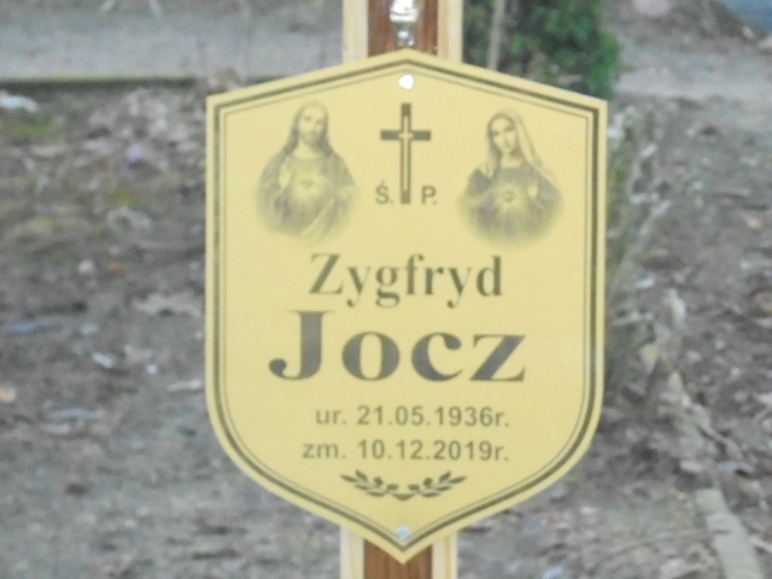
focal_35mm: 156
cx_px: 386
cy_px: 290
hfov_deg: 12.7
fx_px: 3479
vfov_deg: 9.5
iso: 800
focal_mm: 27.6
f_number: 6.5
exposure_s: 1/60
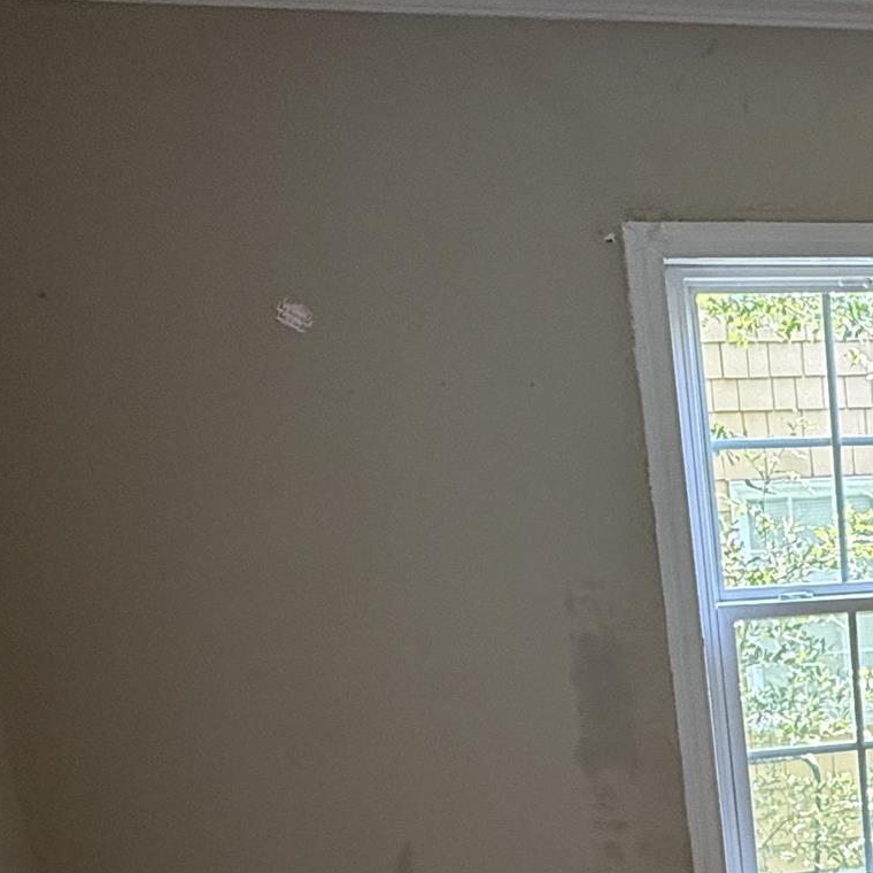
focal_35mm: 50
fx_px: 1427
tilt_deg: -13.5
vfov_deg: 32.0
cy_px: 820
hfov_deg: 29.8
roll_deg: +2.3
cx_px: 1012
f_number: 2.2
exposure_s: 1/99
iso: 200
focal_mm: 2.22
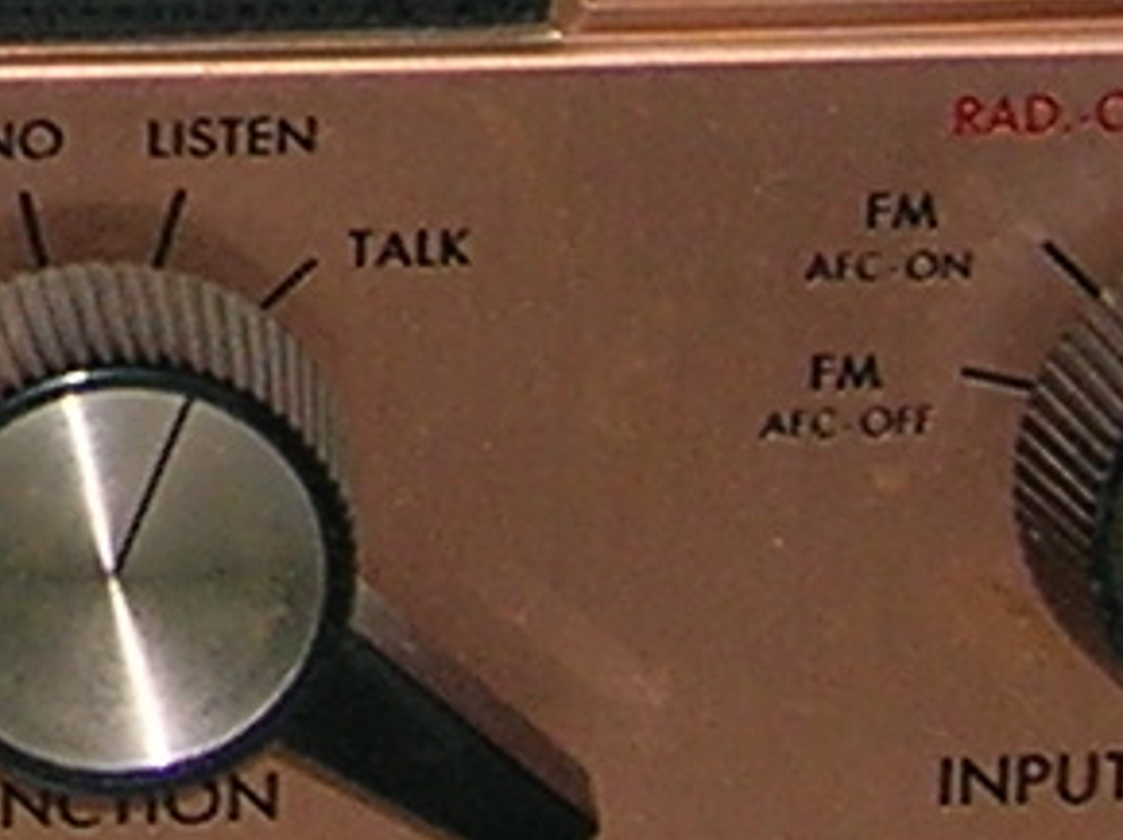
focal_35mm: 268
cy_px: -693
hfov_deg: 7.2
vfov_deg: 5.4
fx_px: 8687
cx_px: -887
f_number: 2.9
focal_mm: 5.7
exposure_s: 1/60.1
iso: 50
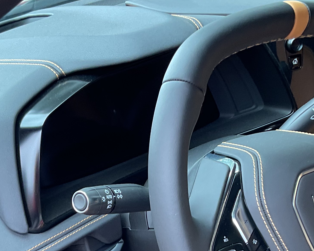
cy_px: 302
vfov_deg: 18.6
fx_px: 725
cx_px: 203
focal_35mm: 78
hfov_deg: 24.3
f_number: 1.8
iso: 40
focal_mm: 3
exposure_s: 1/60
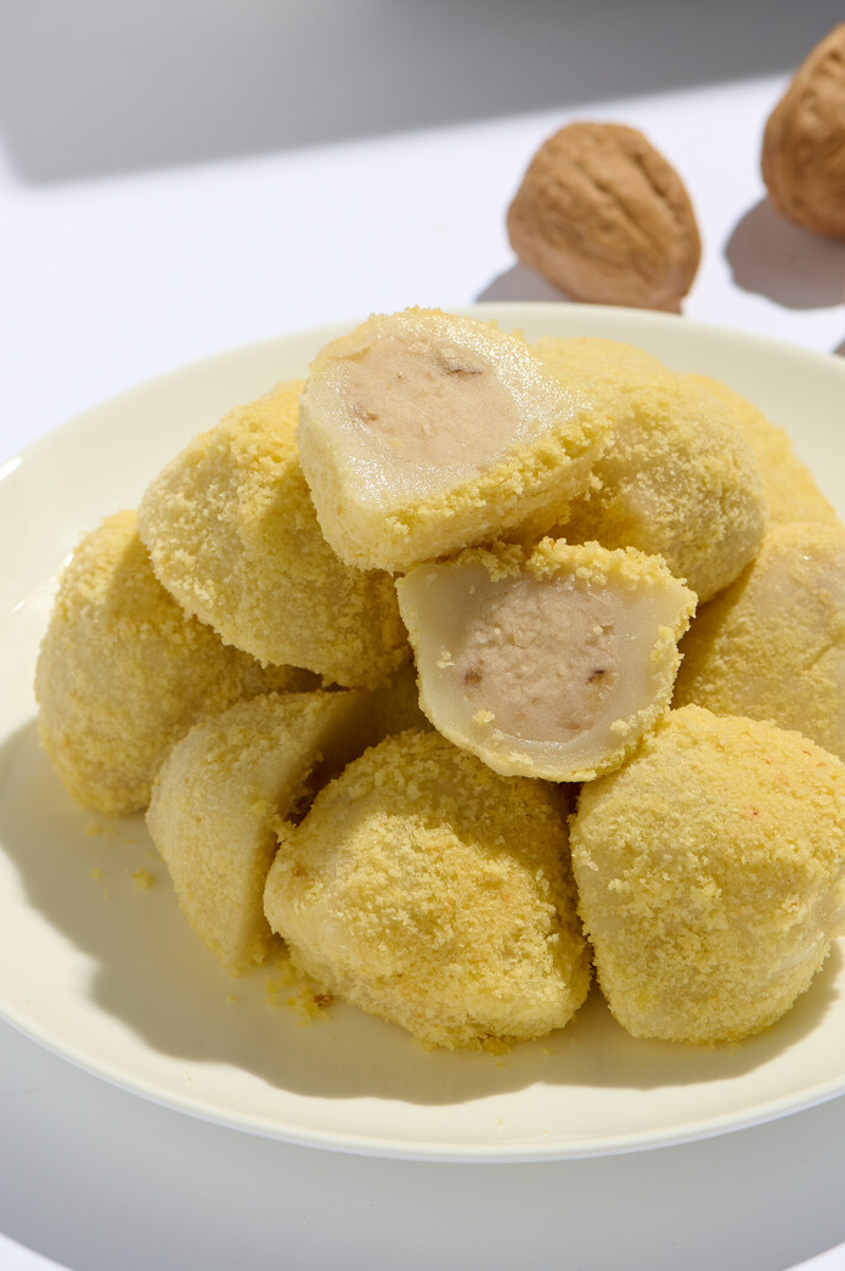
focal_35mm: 151
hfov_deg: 9.1
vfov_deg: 13.6
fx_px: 5325
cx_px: 466
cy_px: 389
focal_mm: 105
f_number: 13
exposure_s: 1/160
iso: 100
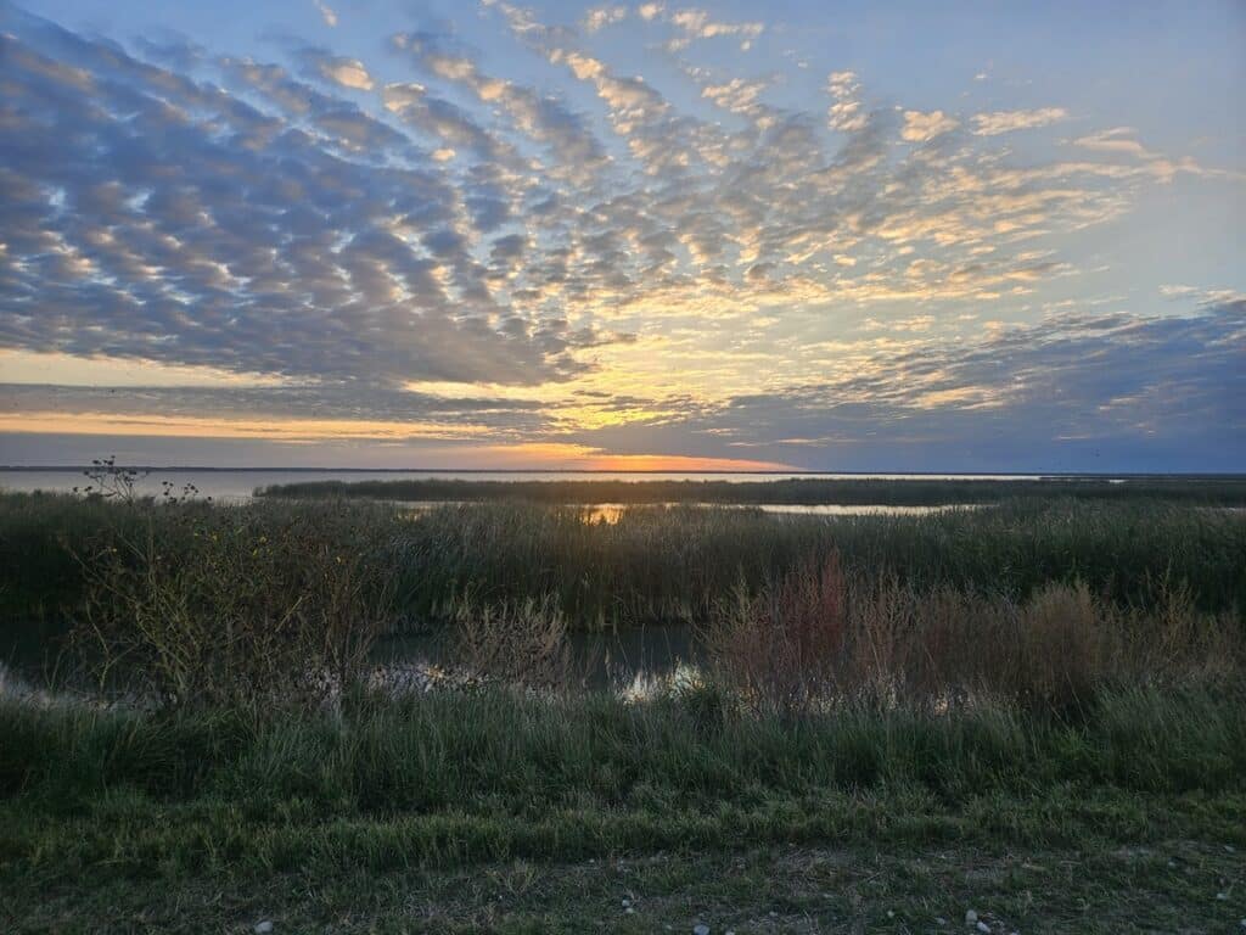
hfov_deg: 73.9
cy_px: 468
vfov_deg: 58.9
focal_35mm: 23
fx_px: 828
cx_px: 623
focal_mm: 5.4
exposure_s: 1/447
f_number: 1.8
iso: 25
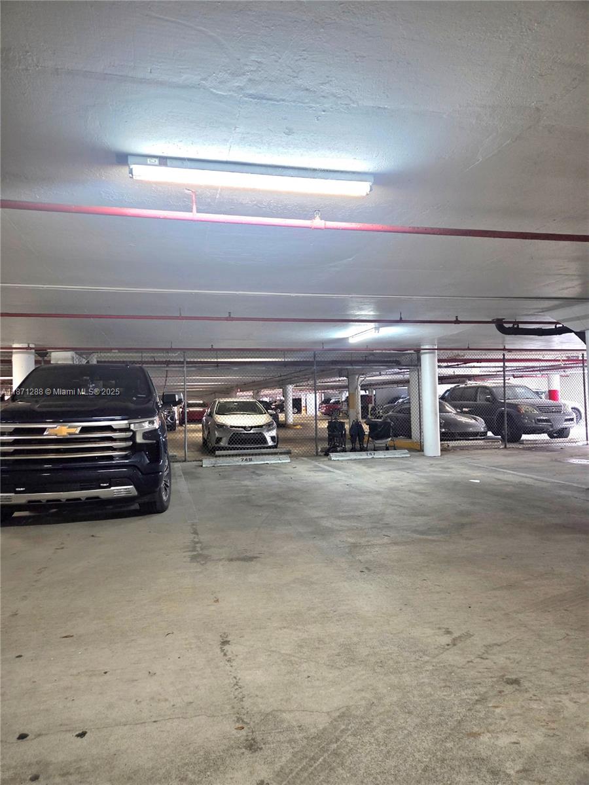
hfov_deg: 58.9
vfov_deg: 73.9
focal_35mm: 23
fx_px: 522
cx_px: 294
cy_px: 392
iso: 400
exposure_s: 1/120
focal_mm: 5.4
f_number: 1.8
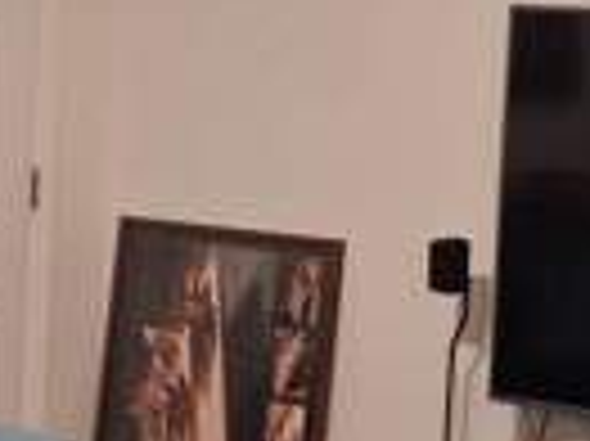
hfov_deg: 11.6
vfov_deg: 9.0
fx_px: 2810
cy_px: 176
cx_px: -248
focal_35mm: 165
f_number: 1.8
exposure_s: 1/33
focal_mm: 4
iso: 400
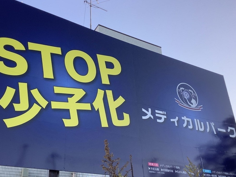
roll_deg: -0.4
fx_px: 279
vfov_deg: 35.1
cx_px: 109
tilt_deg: +28.2
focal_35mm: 41
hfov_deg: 45.7
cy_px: 101
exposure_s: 1/143
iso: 25
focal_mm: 3.3
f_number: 2.4
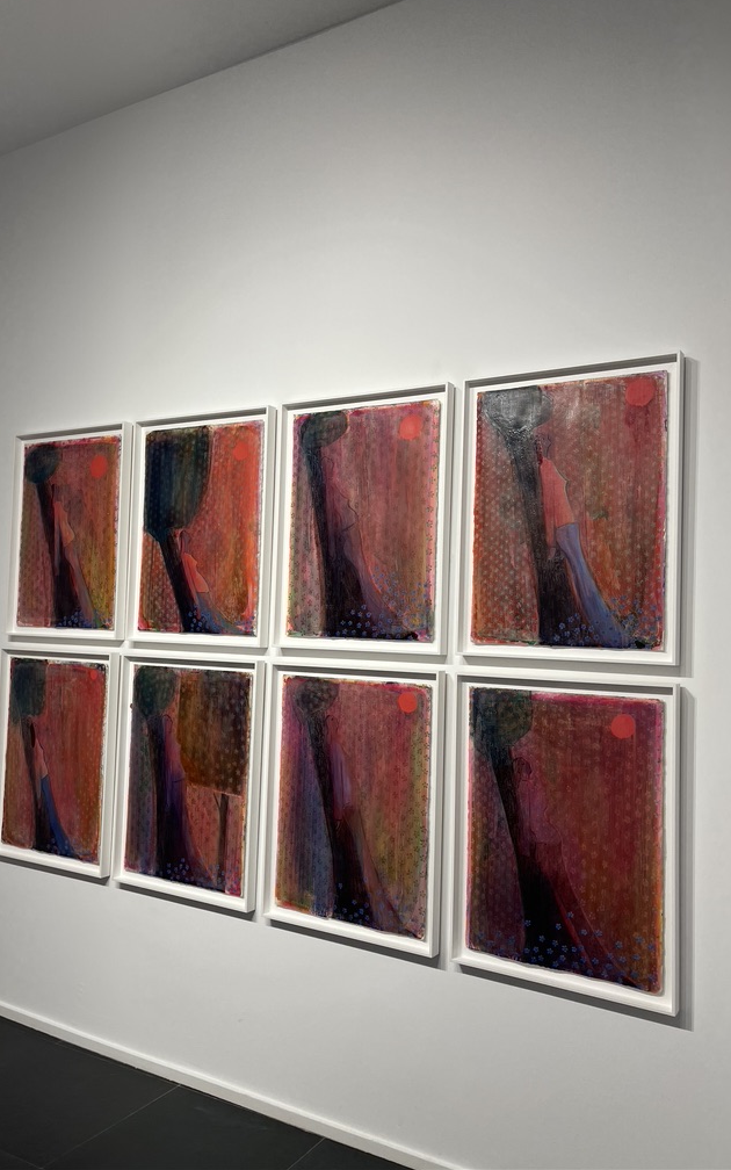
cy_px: 577
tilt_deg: +3.0
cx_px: 370
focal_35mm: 28
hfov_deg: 44.5
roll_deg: -2.2
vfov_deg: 66.5
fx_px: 893
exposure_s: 1/100
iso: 32
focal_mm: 5.1
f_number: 1.6
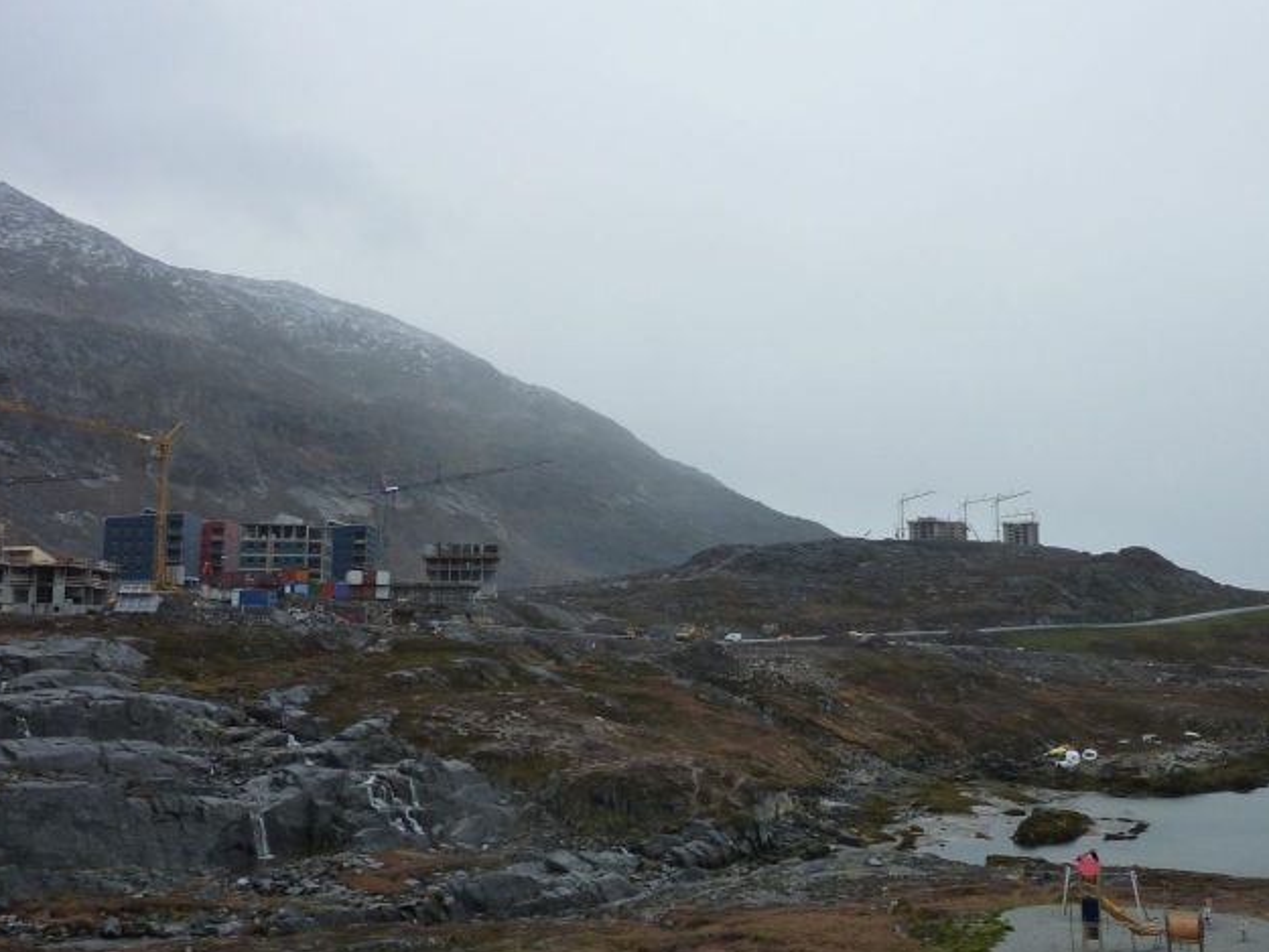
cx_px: 660
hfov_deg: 56.8
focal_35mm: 32
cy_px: 469
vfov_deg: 44.2
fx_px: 1173
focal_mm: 4.1
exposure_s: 1/250
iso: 125
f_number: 4
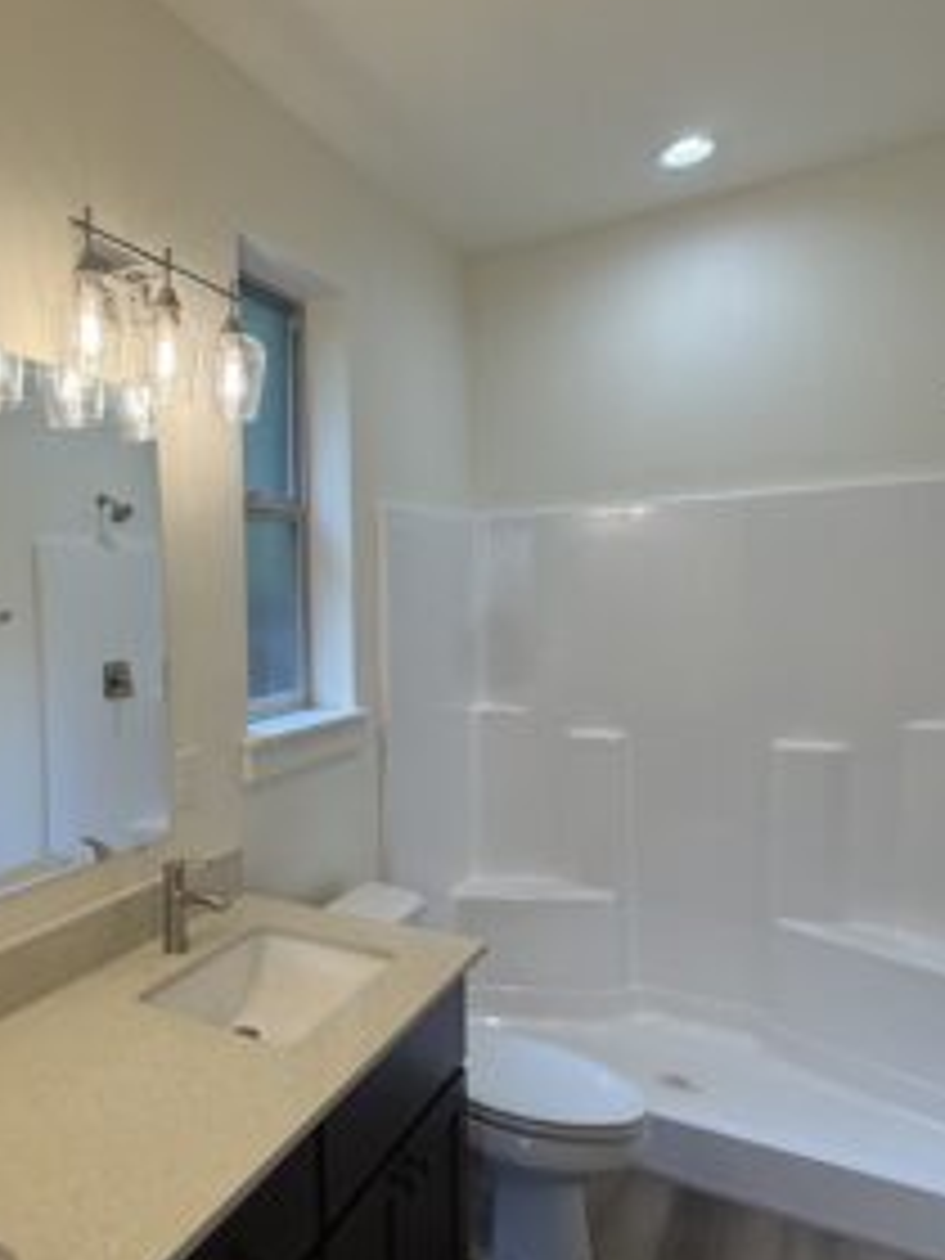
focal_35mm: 25
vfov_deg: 69.3
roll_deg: +1.8
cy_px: 675
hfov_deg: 50.6
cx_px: 155
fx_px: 910
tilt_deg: -4.0
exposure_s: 1/120
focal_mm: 2.22
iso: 64
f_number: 2.2
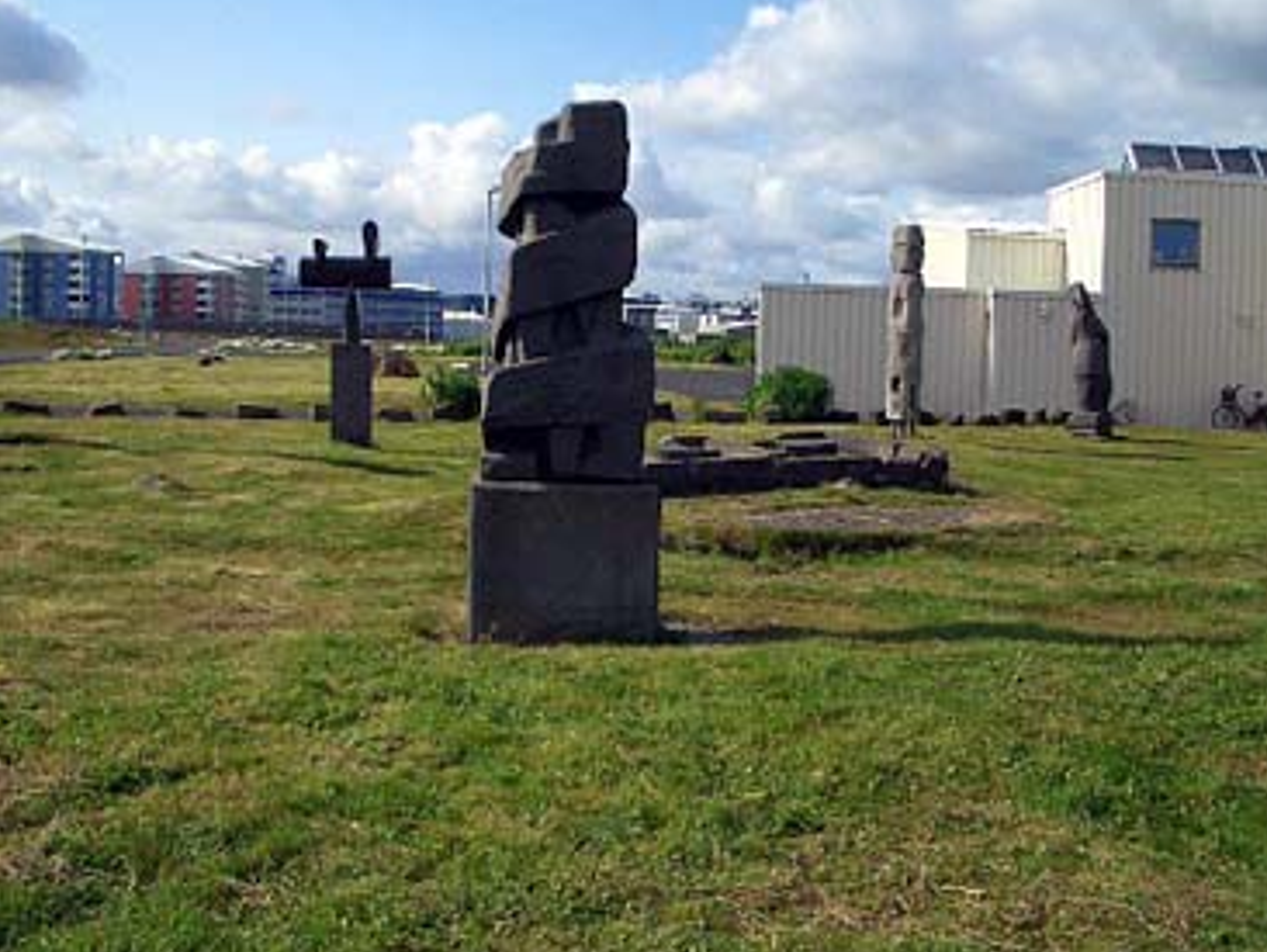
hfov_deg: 43.8
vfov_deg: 33.5
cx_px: 606
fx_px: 1575
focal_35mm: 43
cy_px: 388
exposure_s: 1/800
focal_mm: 5.8
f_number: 4.3
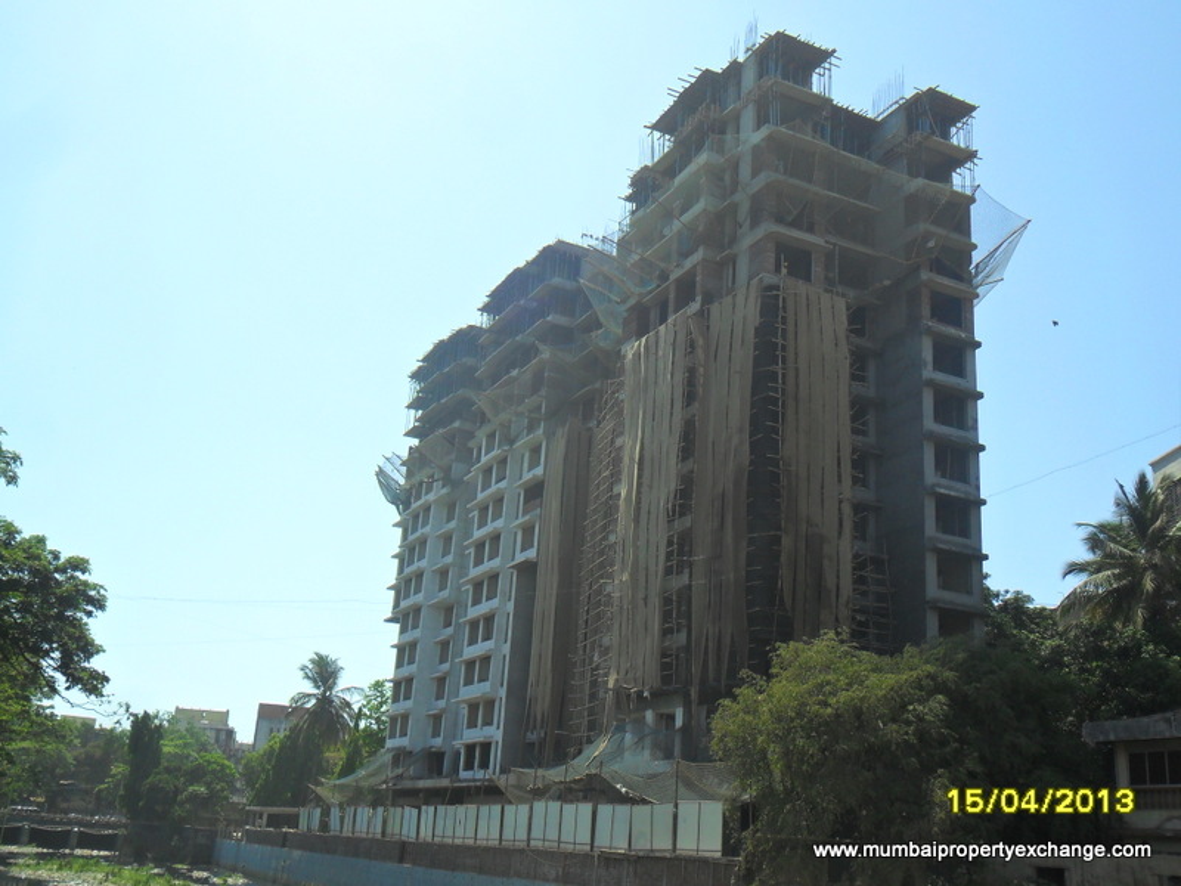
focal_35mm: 37
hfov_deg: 50.1
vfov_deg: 38.7
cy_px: 443
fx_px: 1262
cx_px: 590
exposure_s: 1/1000
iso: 100
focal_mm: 6.6
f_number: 4
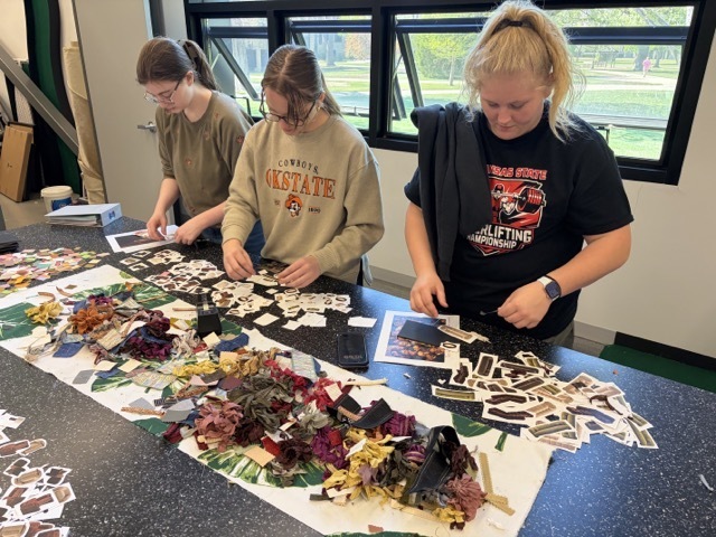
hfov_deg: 67.3
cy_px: 268
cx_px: 358
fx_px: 538
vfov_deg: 53.1
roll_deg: -0.9
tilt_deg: -22.0
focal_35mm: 26
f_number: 1.6
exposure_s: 1/86
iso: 125
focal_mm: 5.96
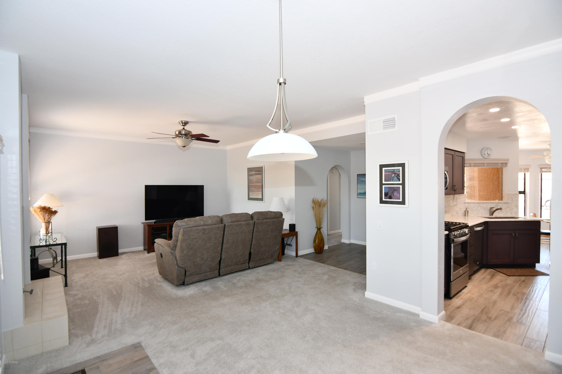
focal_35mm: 16
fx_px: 250
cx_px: 281
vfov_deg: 73.7
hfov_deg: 96.7
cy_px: 187
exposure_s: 1/60
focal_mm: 11
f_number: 4
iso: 450
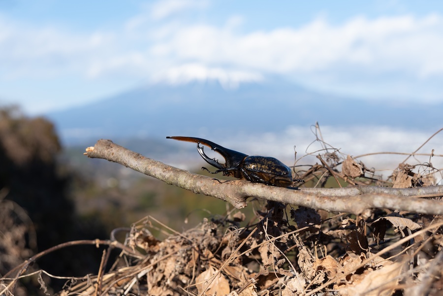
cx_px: 222
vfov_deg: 27.0
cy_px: 148
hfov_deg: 39.6
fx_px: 616
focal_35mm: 50
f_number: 5
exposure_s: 1/640
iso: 100
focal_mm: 50
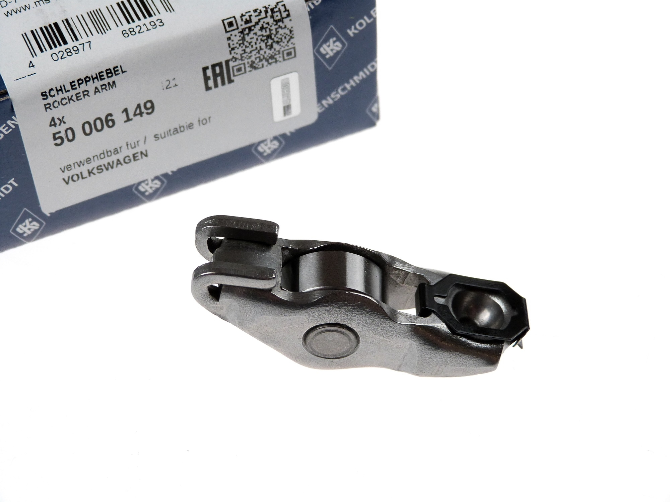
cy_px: 251
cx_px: 335
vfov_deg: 19.1
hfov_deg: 25.3
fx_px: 1490
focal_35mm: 77
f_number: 3.3
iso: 200
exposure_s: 1/200
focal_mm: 13.8
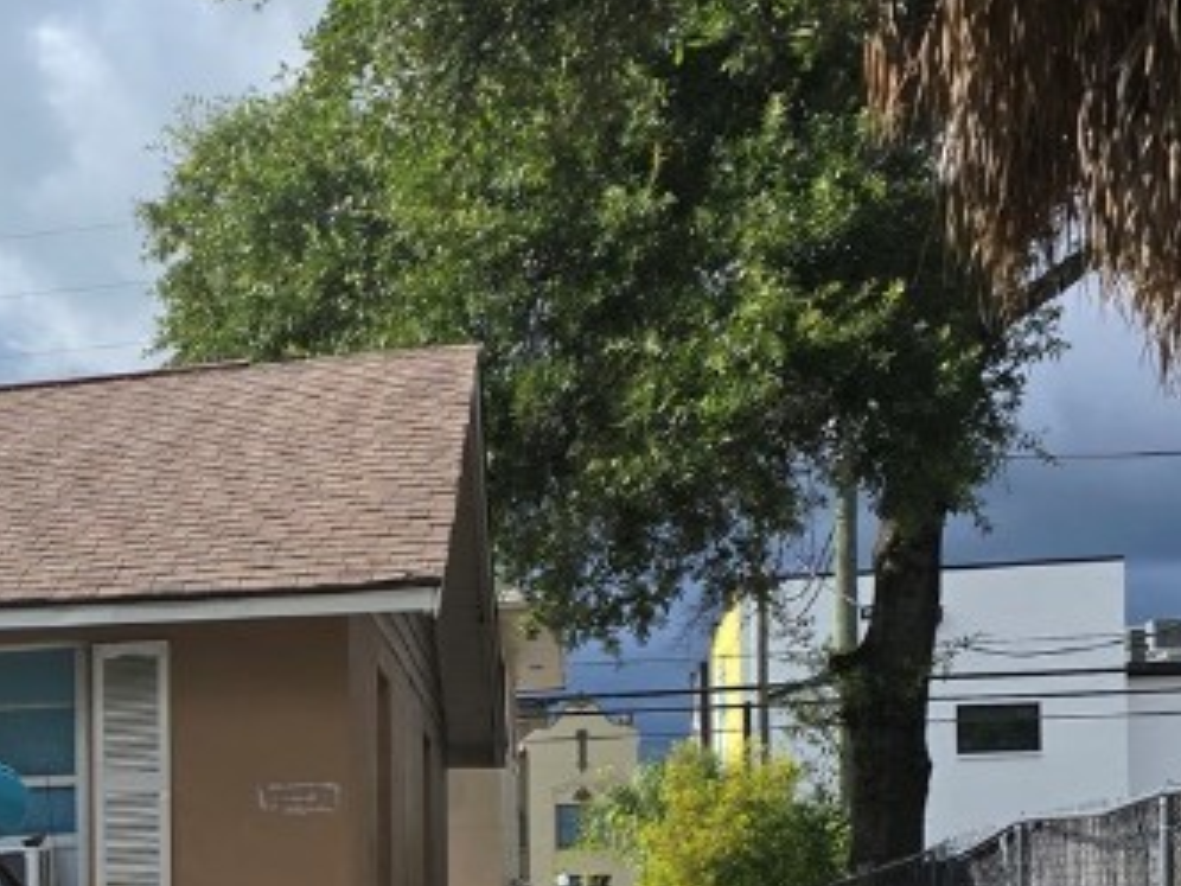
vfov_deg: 20.1
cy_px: 897
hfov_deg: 24.9
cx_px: -206
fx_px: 2422
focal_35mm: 71
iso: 12
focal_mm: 6.3
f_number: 1.7
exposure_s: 1/919
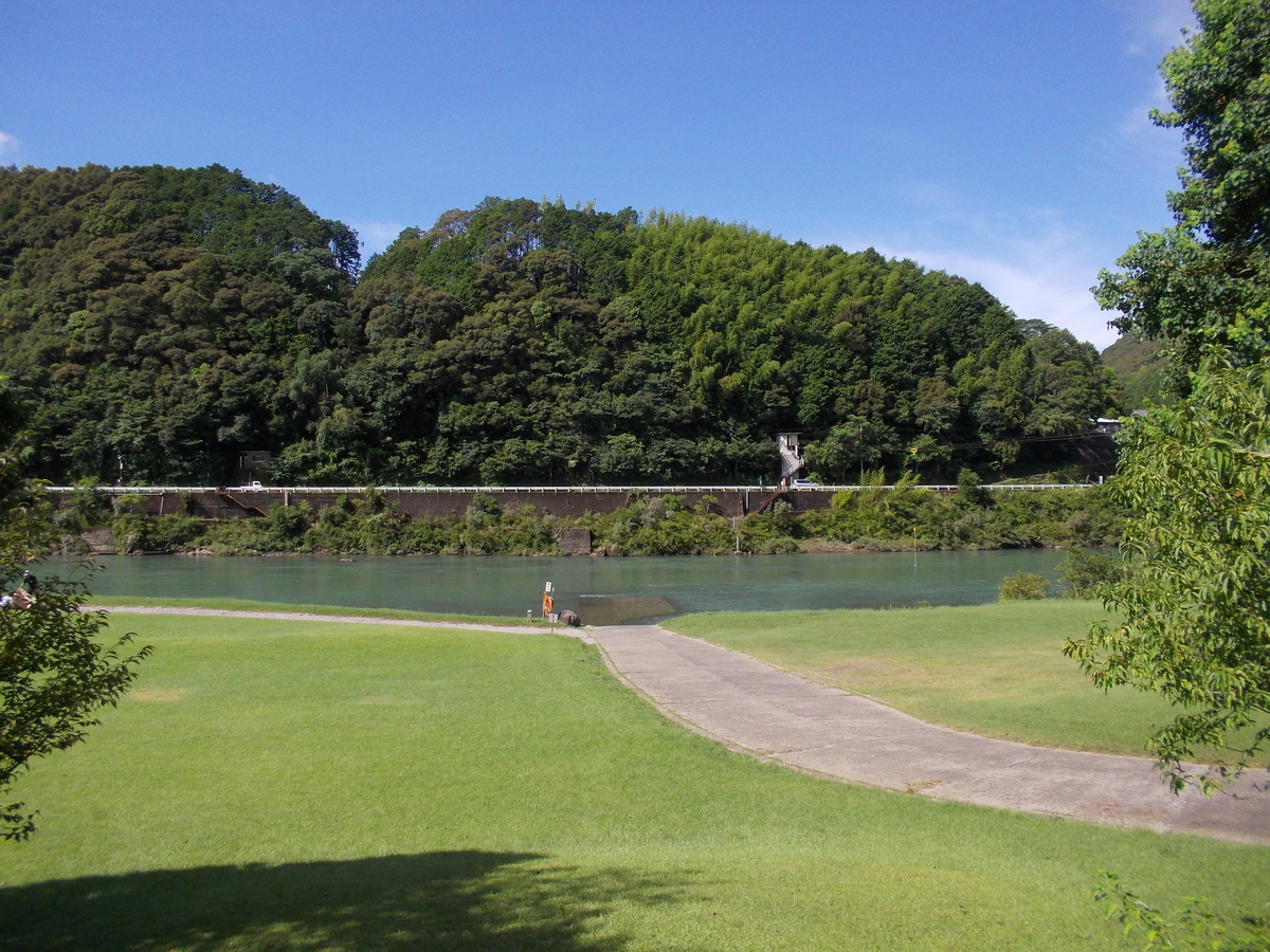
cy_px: 476
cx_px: 635
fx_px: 1064
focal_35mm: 29
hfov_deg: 61.7
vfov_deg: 48.2
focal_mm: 4.1
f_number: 3.3
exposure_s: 1/500
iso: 80
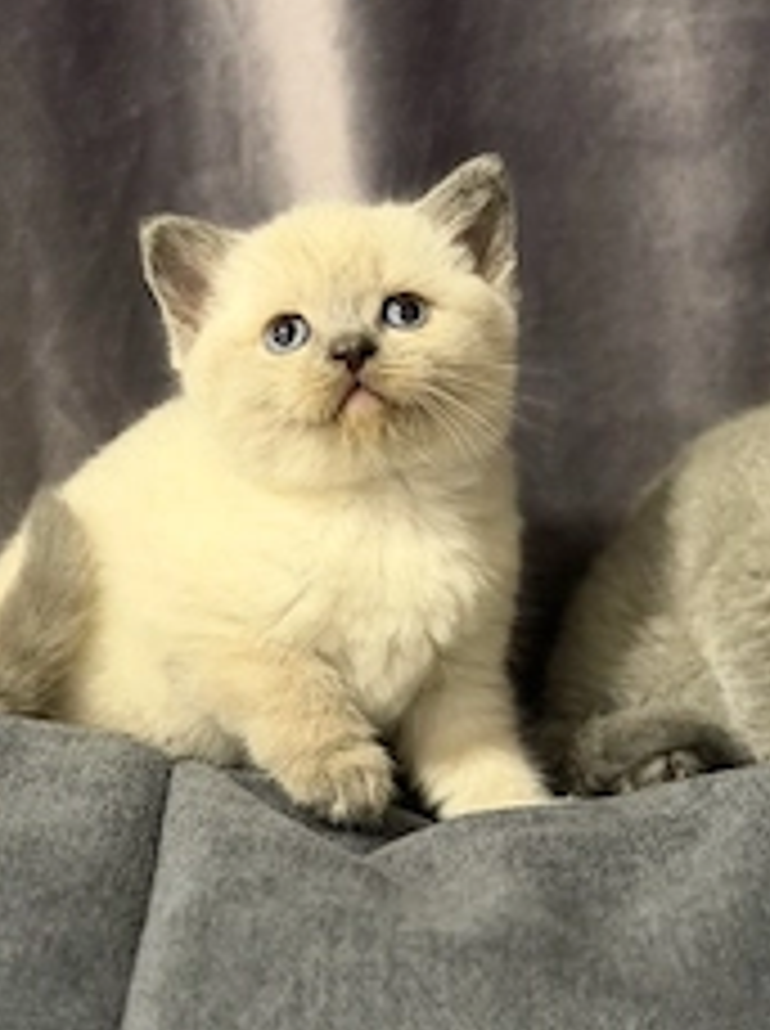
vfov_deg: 23.3
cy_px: 531
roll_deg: -3.3
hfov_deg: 17.5
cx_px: 518
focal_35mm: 84
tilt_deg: -7.3
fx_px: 2498
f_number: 1.78
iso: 500
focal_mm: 6.76
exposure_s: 1/33
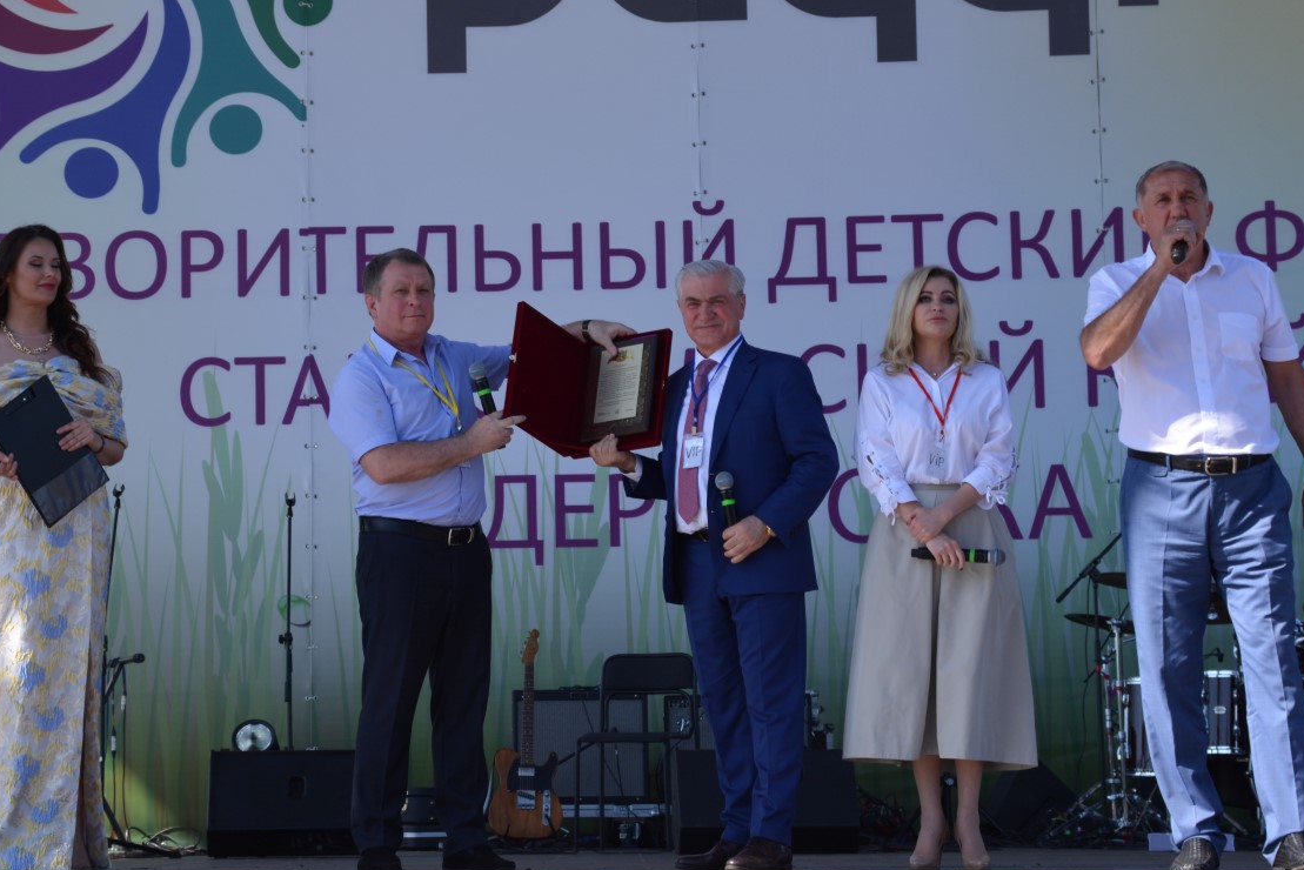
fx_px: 3333
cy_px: 352
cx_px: 495
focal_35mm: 92
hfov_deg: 22.1
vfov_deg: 14.9
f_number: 8
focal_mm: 42
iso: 200
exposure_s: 1/250
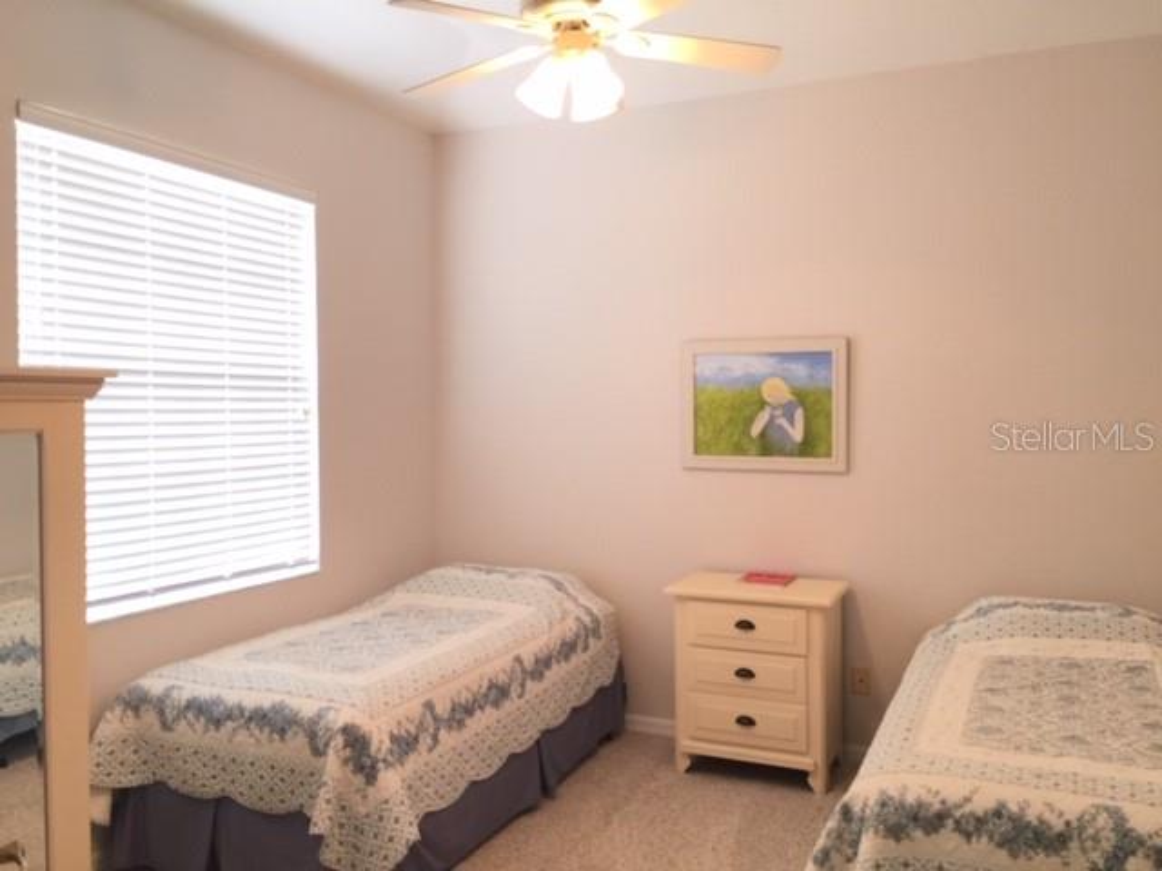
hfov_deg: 61.7
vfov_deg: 48.2
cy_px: 436
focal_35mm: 29
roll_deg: -0.6
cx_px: 581
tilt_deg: +0.7
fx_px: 973
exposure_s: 1/15
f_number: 2.2
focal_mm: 4.15
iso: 32
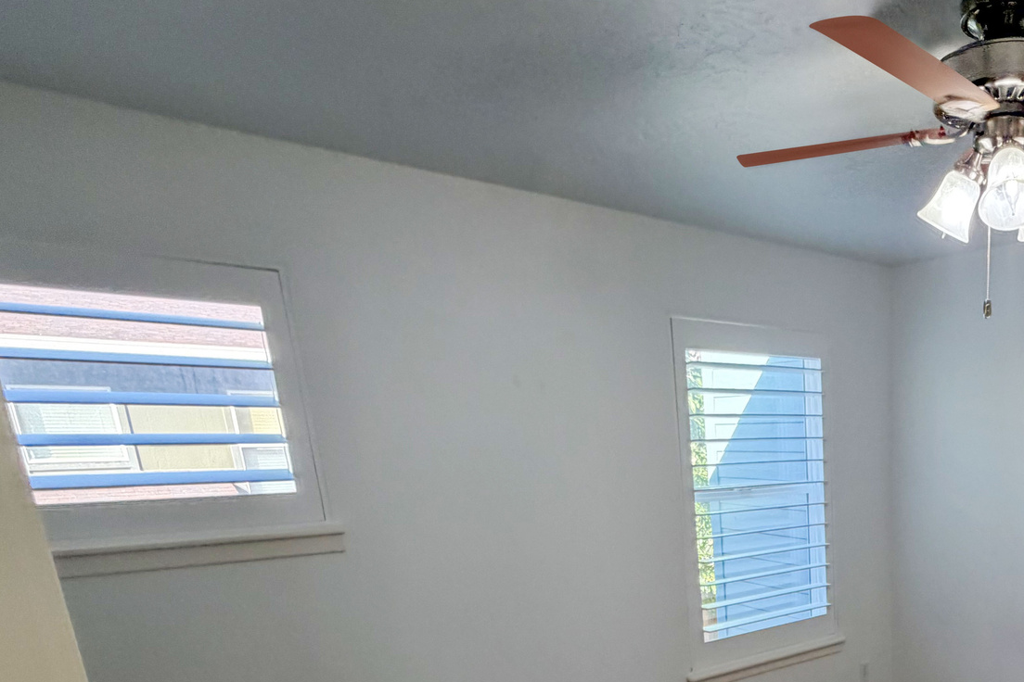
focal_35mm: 27
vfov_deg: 43.1
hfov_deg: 59.7
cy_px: 636
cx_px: 876
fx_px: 768
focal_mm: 2.22
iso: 250
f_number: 2.2
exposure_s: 1/120
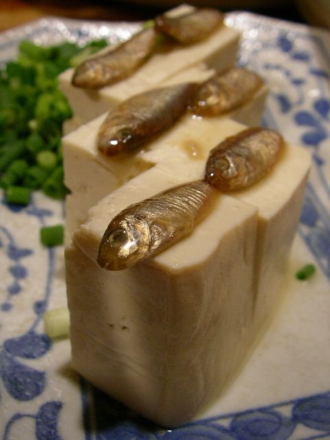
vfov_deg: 50.1
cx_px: 165
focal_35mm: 37
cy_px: 220
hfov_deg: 38.7
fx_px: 470
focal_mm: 5.7
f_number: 2.8
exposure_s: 1/13.3
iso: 100
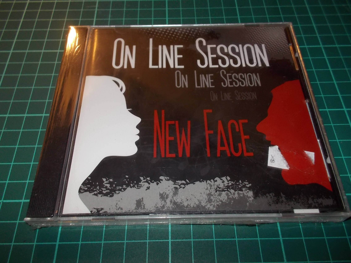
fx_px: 294
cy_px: 132
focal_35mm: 29
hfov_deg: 61.7
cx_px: 176
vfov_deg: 48.2
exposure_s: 1/30
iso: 200
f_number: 3.3
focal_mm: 4.1
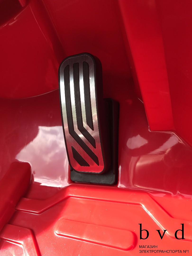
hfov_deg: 49.7
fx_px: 207
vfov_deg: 63.4
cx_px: 96
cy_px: 128
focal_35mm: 28
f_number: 1.8
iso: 20
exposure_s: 1/326
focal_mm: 3.99
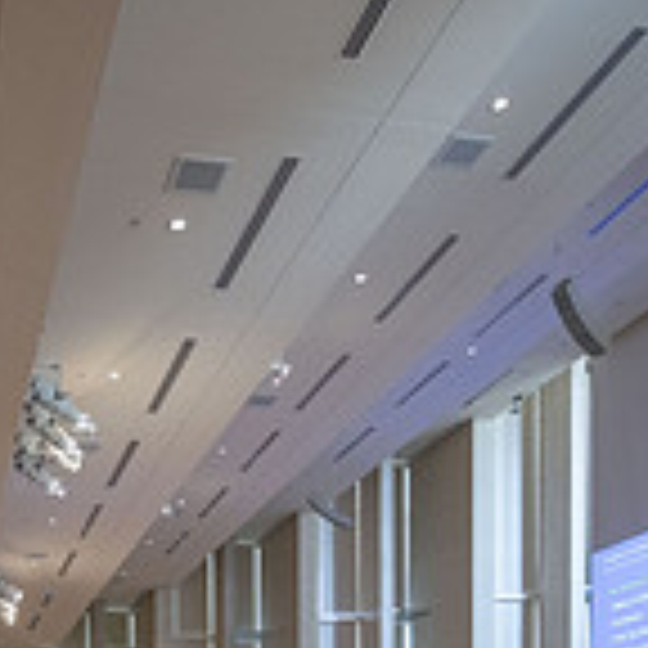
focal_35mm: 48
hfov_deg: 33.8
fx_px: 1017
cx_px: 90
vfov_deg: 28.7
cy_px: 848
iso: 1600
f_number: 4
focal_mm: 14
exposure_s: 1/80
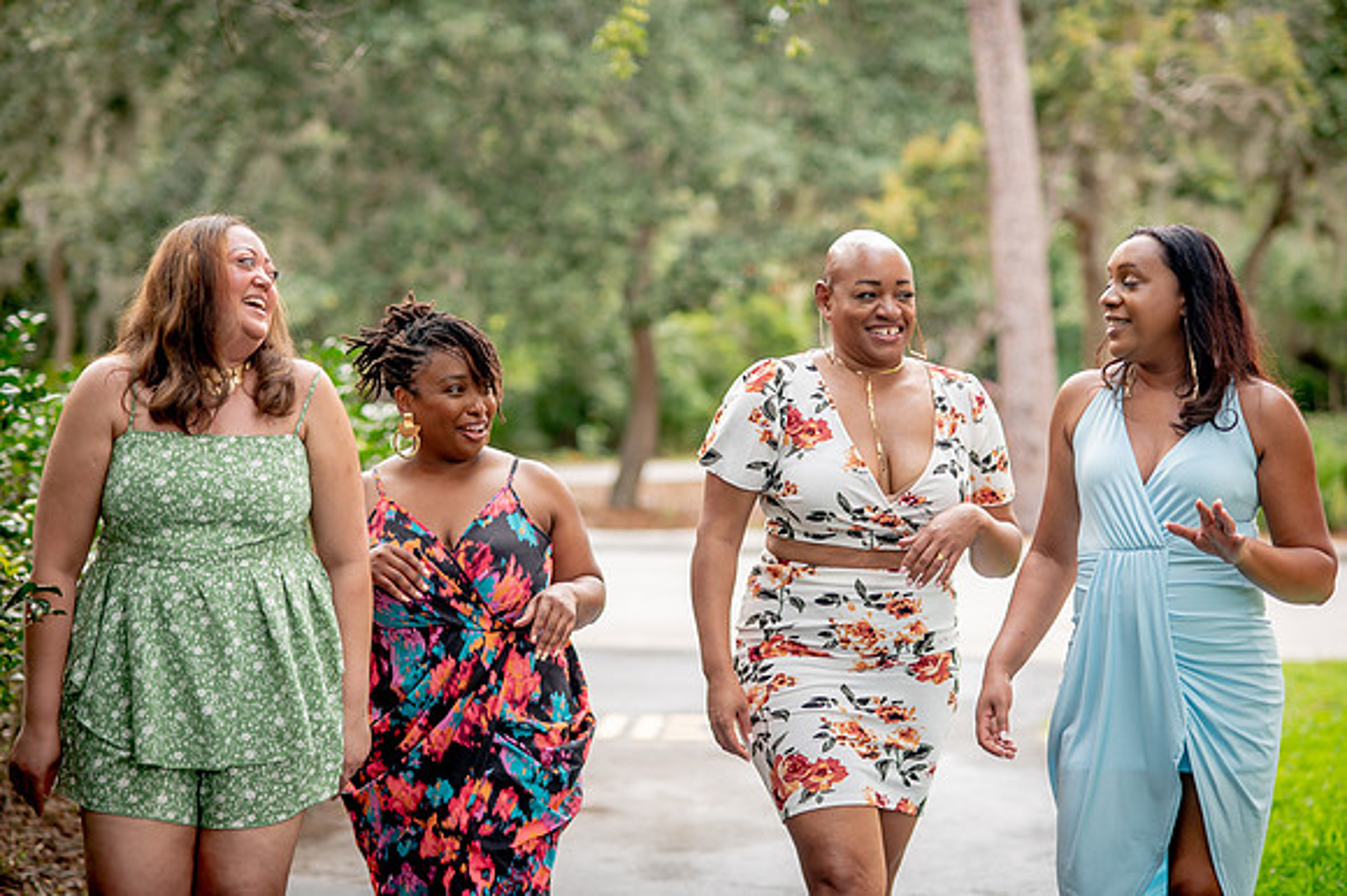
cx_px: 681
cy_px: 448
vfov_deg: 15.9
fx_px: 3213
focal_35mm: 86
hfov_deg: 23.7
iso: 100
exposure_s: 1/250
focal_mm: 85
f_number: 2.8
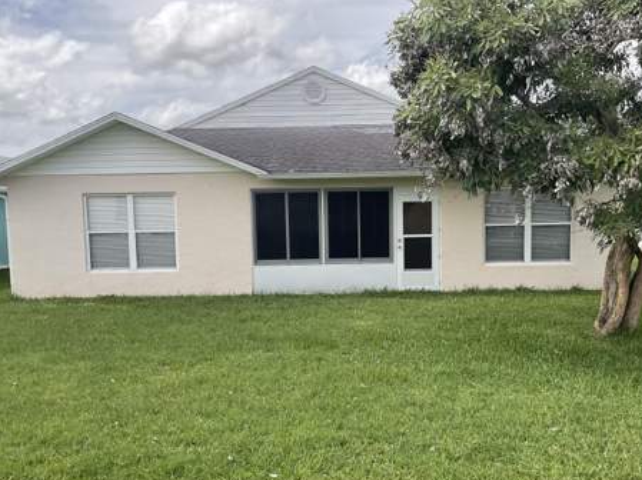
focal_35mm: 31
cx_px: 342
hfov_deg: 58.3
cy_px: 254
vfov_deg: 45.4
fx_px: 574
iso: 16
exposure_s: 1/1098
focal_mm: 3
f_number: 1.8
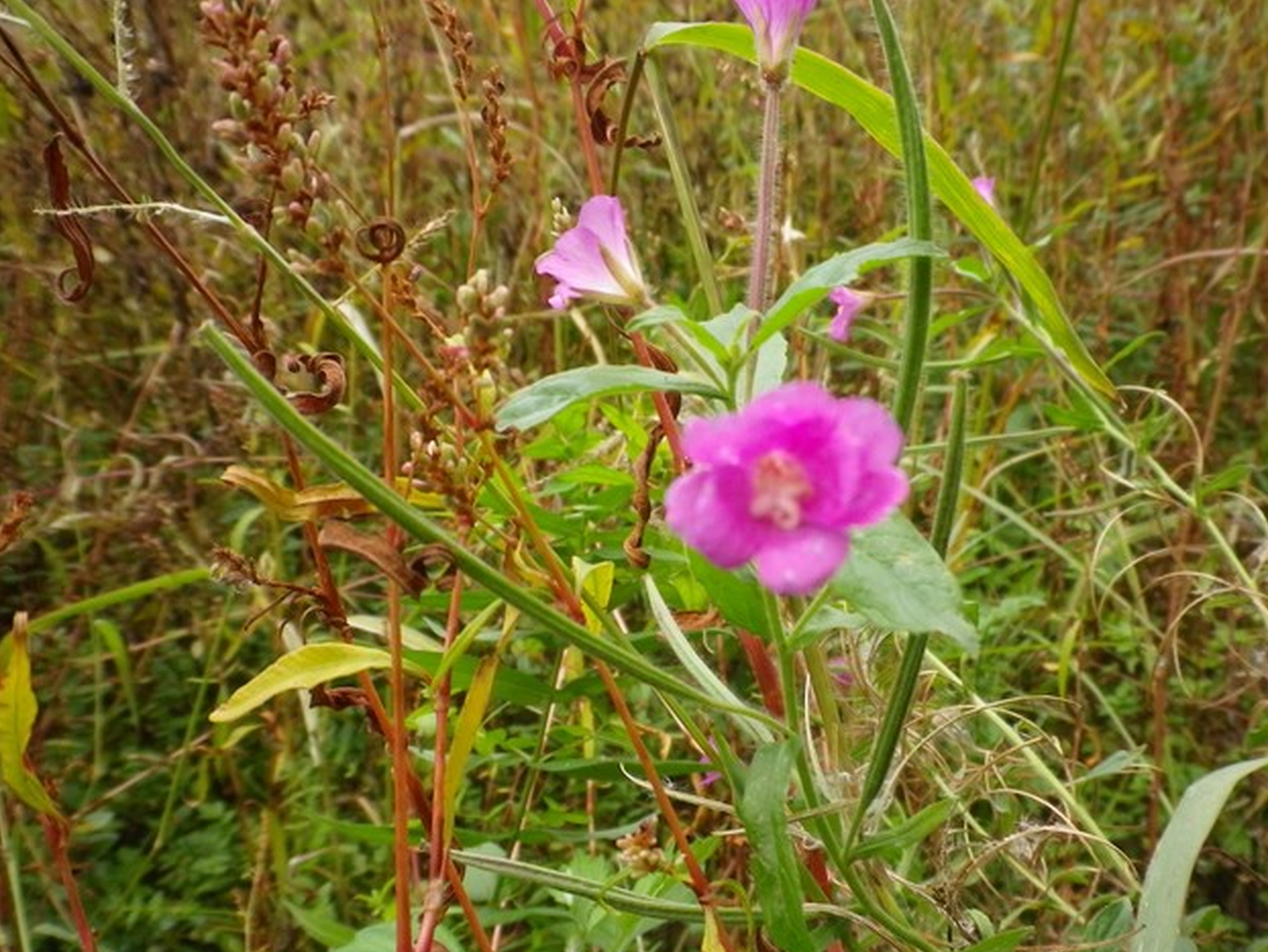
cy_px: 546
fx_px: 1319
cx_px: 746
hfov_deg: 51.1
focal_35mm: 36
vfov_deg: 39.6
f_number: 3.5
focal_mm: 5.05
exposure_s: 1/100
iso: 80
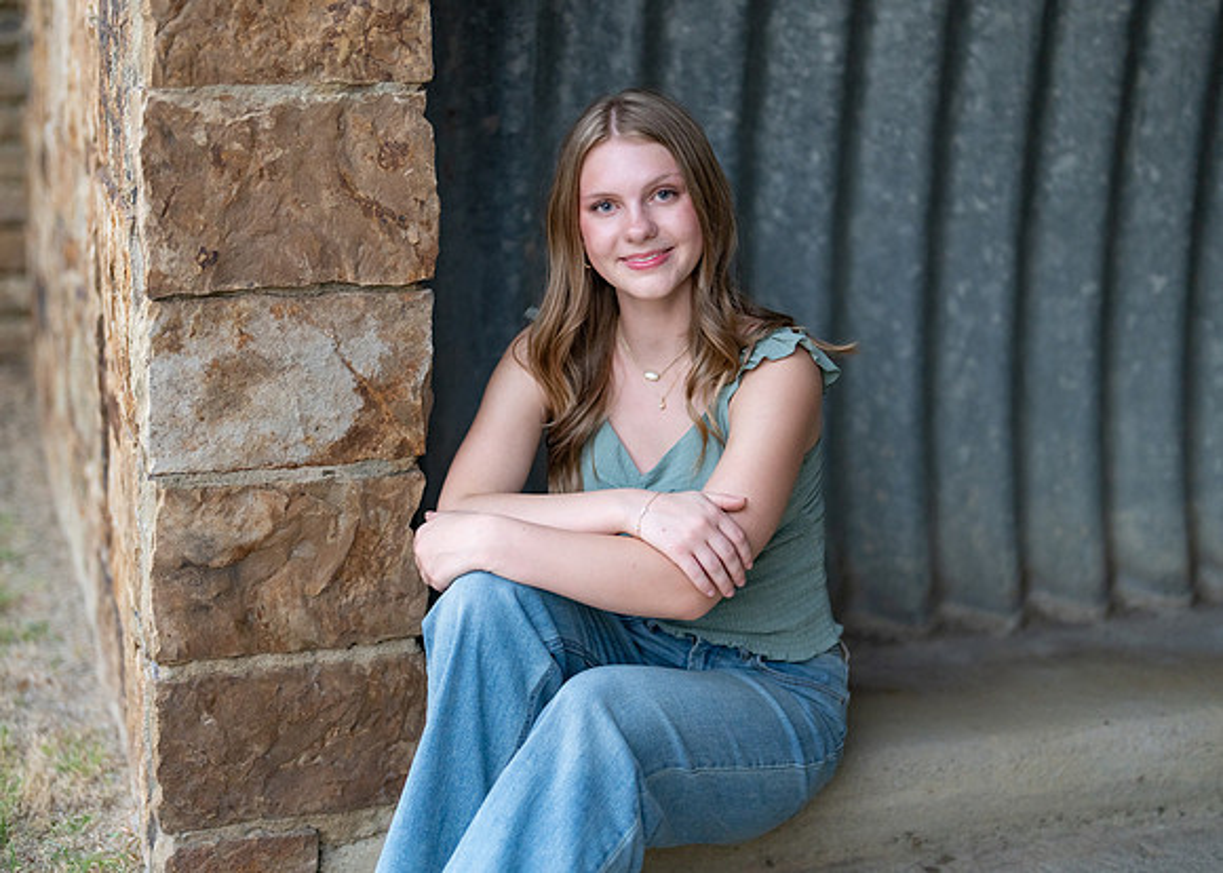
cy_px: 407
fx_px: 1966
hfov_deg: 34.5
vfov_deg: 25.0
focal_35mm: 57
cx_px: 658
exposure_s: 1/400
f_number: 1.2
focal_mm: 50
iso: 800
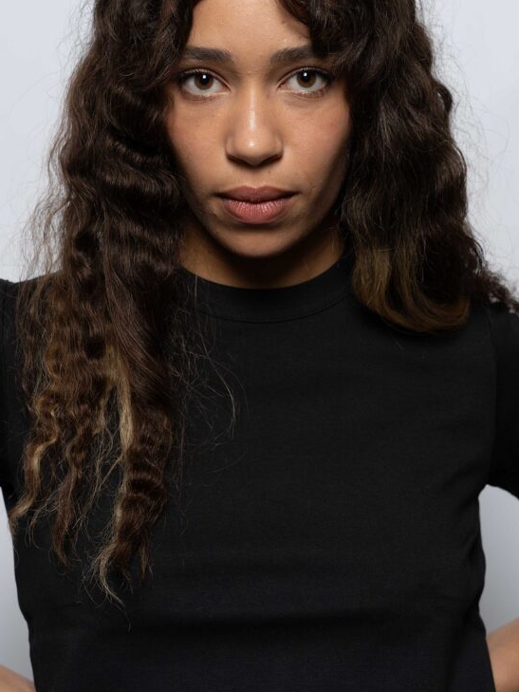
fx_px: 1499
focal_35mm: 75
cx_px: 267
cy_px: 315
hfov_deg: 19.6
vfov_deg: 26.0
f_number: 5.6
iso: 100
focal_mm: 55.5
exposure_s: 1/125
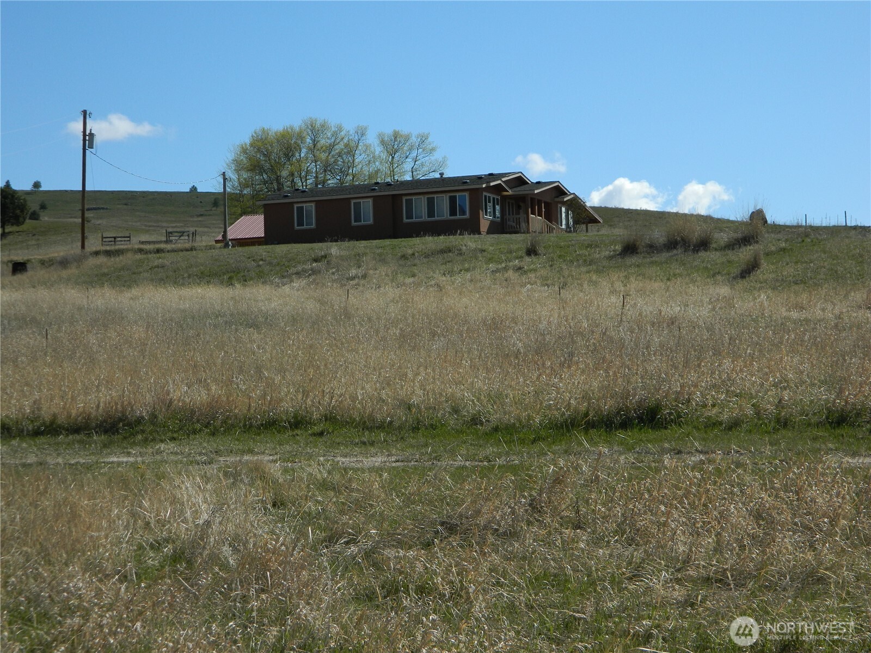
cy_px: 326
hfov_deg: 23.3
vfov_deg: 17.6
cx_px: 436
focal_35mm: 84
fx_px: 2114
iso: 80
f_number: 4.2
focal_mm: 15.1
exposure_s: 1/1000
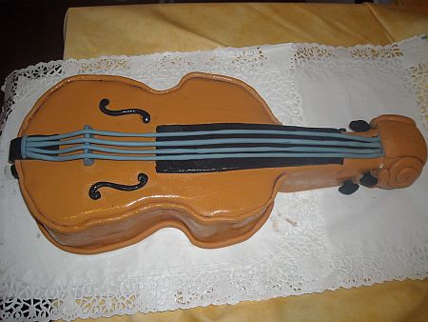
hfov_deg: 52.6
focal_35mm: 35
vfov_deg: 40.7
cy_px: 161
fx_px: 433
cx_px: 214
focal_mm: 5.7
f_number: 2.8
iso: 200
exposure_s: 1/60
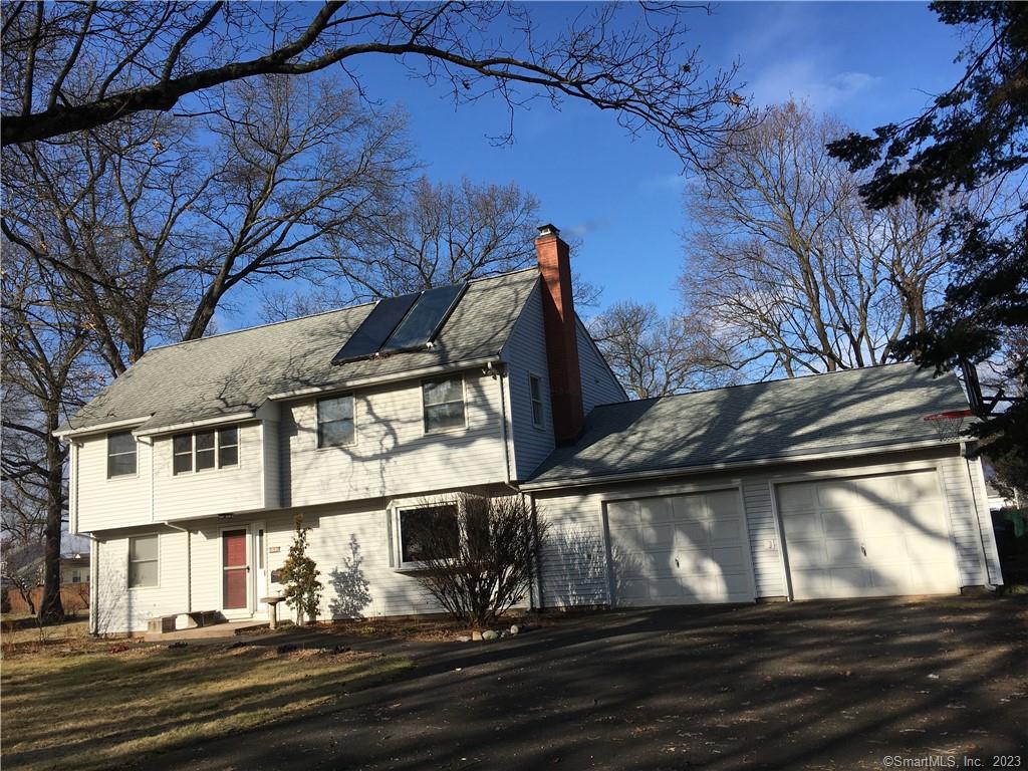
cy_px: 386
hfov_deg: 61.7
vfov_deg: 48.2
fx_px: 861
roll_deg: +4.9
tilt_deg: +9.8
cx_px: 514
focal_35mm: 29
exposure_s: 1/1789
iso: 25
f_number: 2.2
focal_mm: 4.15
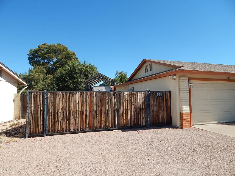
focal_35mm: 22
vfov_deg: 61.1
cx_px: 118
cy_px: 88
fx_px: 149
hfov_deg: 76.4
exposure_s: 1/400
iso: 125
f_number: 6
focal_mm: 4
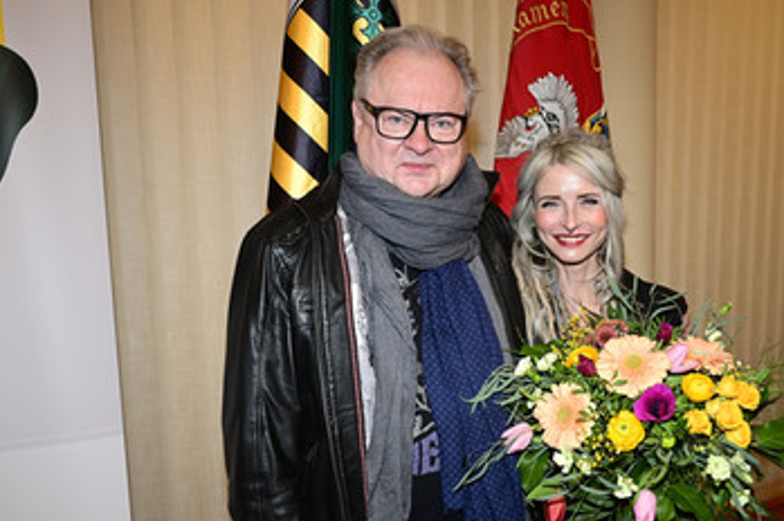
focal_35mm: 31
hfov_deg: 60.1
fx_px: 674
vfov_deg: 41.9
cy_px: 328
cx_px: 450
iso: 640
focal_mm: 24
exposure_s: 1/160
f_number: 2.8
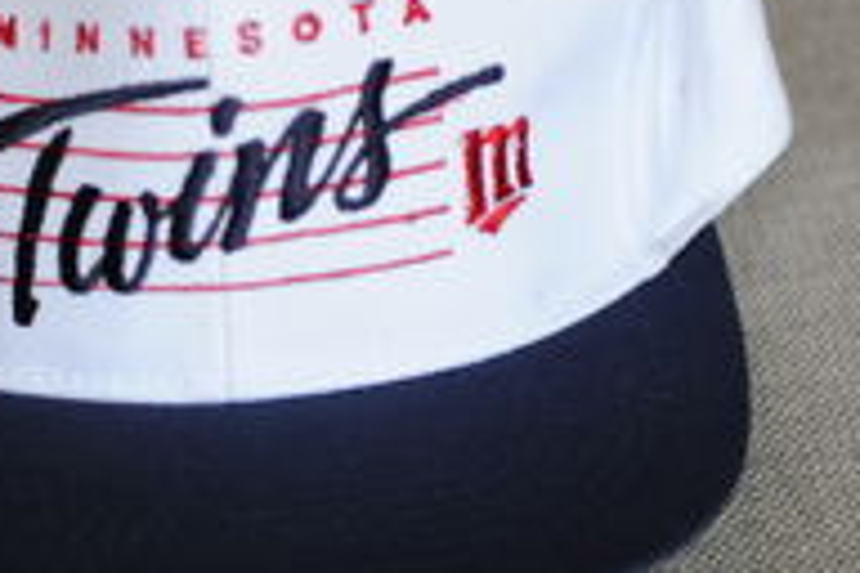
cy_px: 145
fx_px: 4180
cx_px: 219
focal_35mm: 175
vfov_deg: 7.8
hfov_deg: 11.7
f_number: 2.8
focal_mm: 70
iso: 200
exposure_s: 1/15
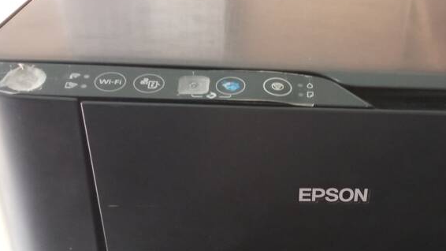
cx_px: 340
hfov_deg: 38.7
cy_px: 196
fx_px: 615
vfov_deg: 22.8
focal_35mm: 52
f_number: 2.2
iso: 1631
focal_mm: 3.79
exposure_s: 1/20
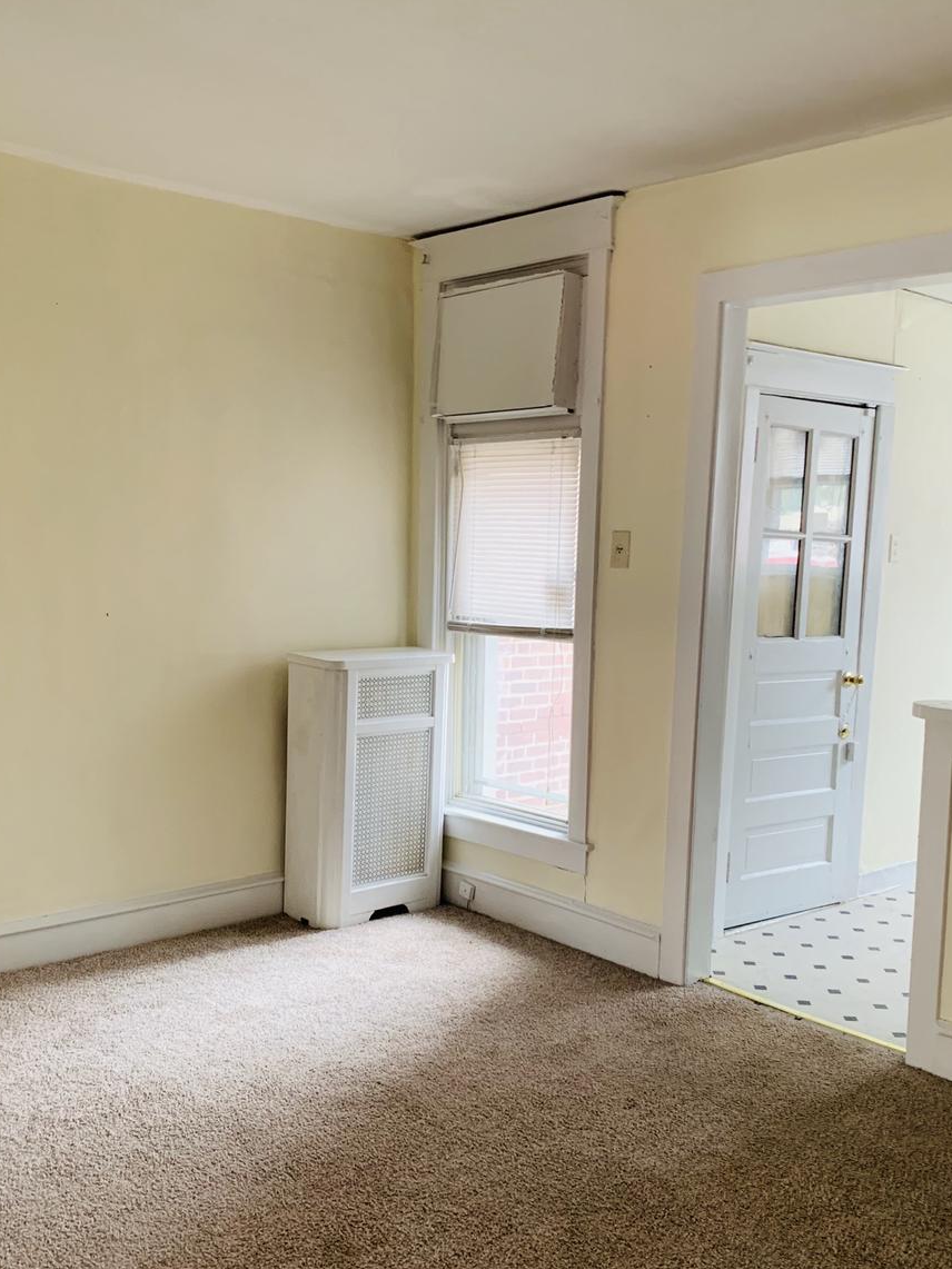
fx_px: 1283
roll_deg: -2.1
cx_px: 449
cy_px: 718
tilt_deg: -6.2
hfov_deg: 40.7
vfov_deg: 52.5
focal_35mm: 35
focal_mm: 4.25
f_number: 1.8
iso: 200
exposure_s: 1/60
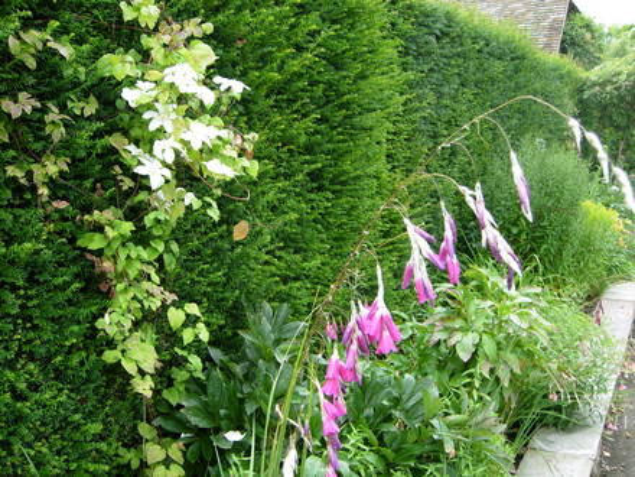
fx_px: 660
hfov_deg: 51.4
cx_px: 318
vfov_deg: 39.7
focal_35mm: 36
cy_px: 238
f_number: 3
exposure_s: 1/64
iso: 50
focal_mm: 7.5
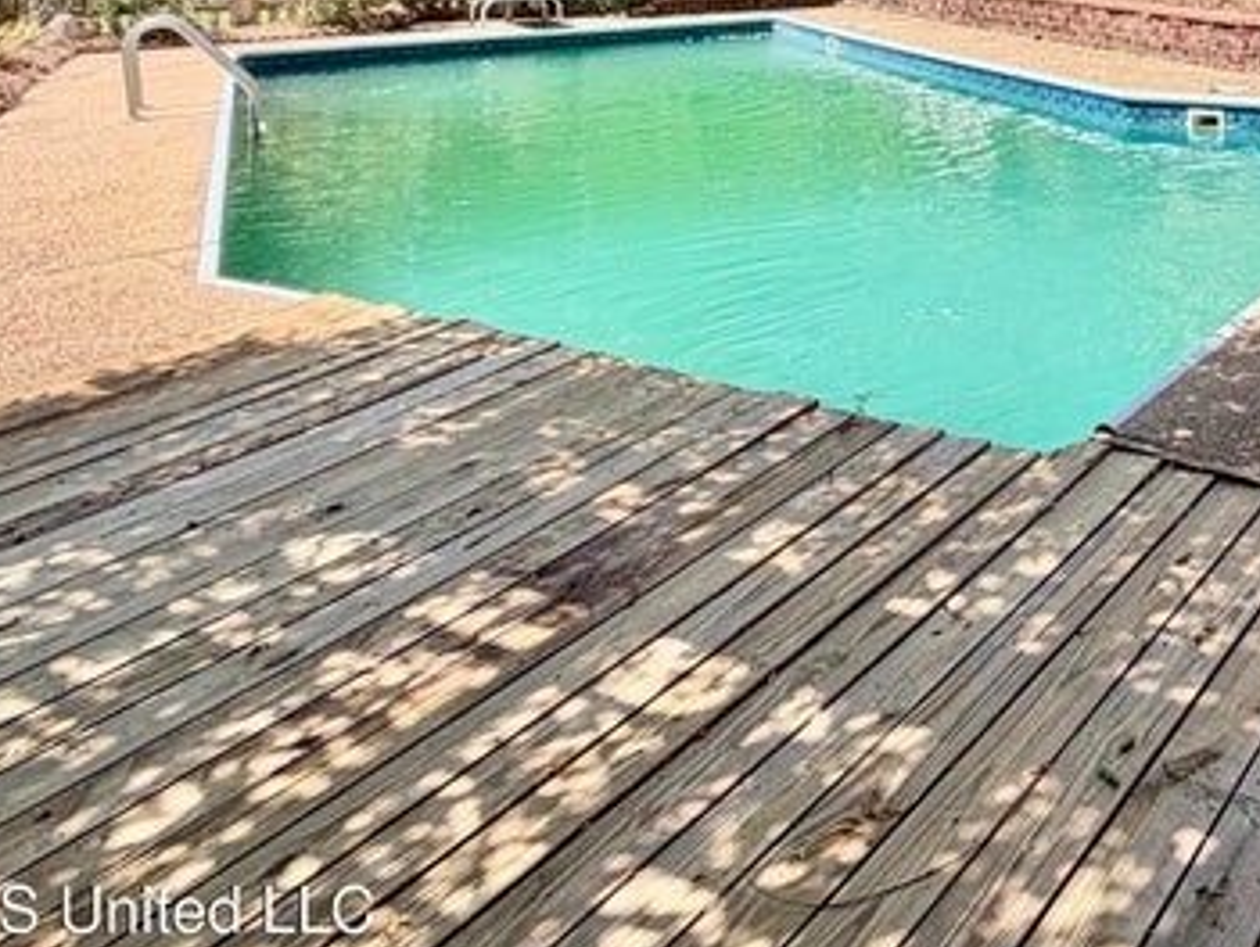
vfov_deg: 35.0
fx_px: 1239
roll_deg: +1.3
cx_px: 1226
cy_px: -133
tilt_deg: +0.7
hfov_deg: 46.3
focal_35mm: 34
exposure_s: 1/701
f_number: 2.2
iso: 40
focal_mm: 2.22
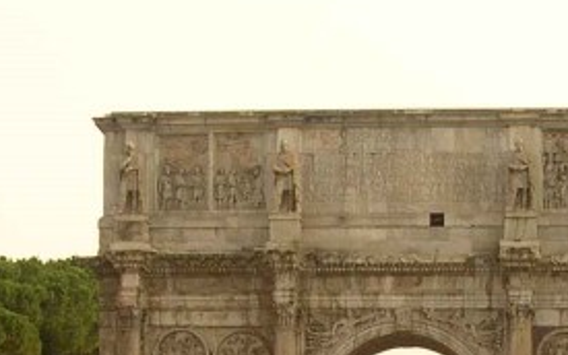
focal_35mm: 138
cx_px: 337
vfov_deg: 9.3
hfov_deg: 15.1
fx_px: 2137
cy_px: 464
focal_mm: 5.8
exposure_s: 1/250
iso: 50
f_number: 2.8
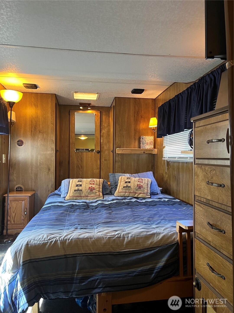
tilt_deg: +1.3
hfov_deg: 53.1
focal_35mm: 26
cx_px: 117
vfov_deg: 67.3
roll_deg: -0.3
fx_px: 234
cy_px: 156
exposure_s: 1/60
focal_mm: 5.7
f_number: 1.5
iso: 320
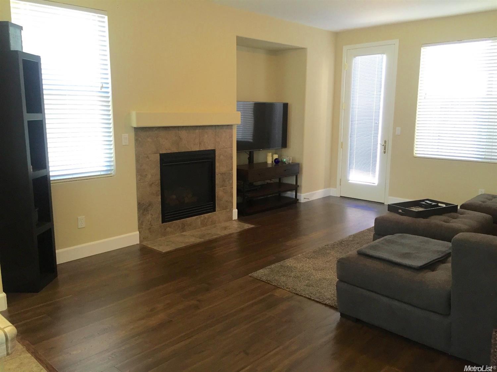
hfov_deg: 61.7
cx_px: 248
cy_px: 186
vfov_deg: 48.2
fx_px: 416
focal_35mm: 29
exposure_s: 1/30
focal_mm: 4.15
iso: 50
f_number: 2.2
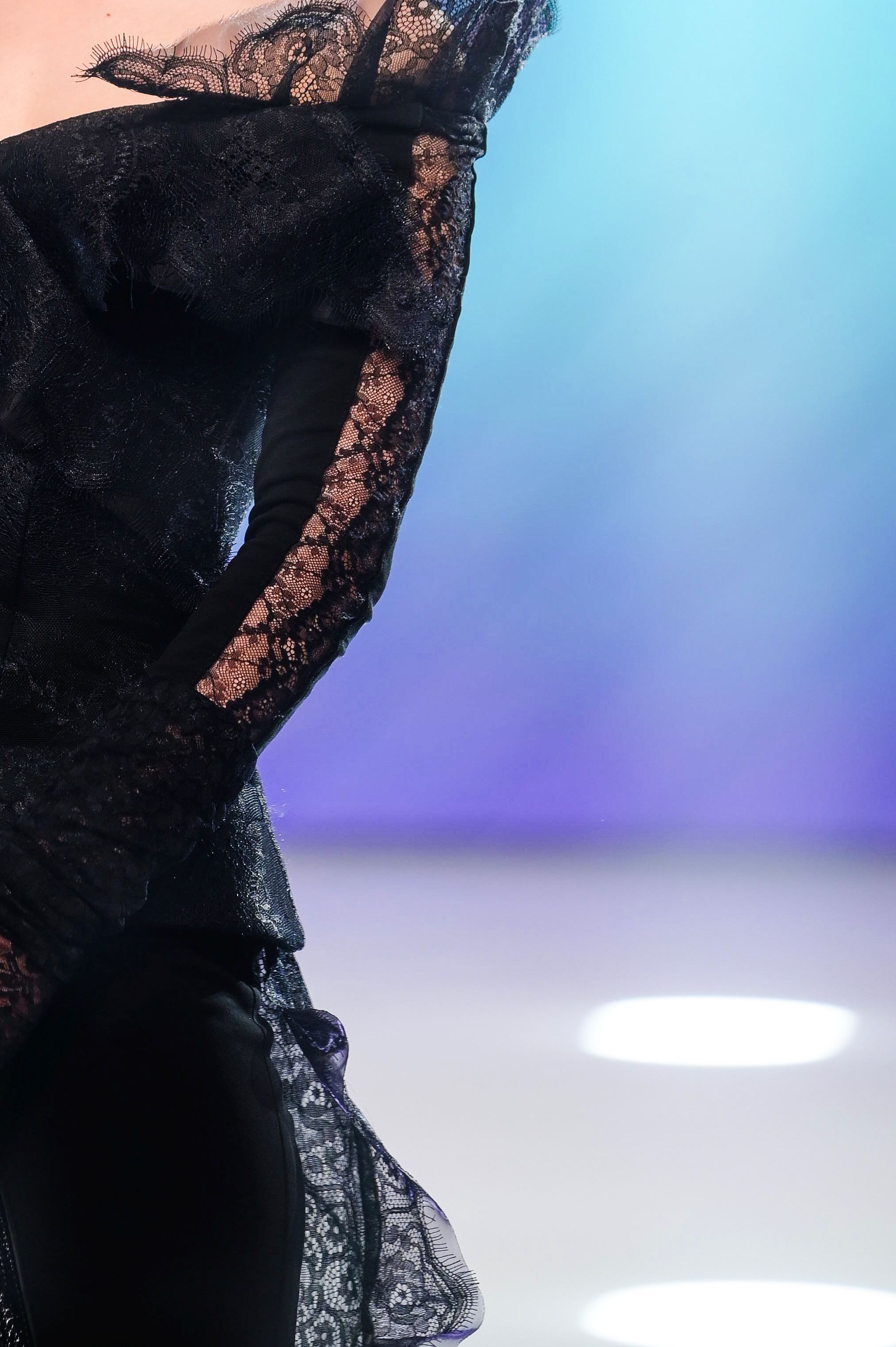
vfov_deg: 5.8
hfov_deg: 3.8
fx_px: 13347
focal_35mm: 357
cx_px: 108
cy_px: 46
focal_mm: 180
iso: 400
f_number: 2.8
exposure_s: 1/320
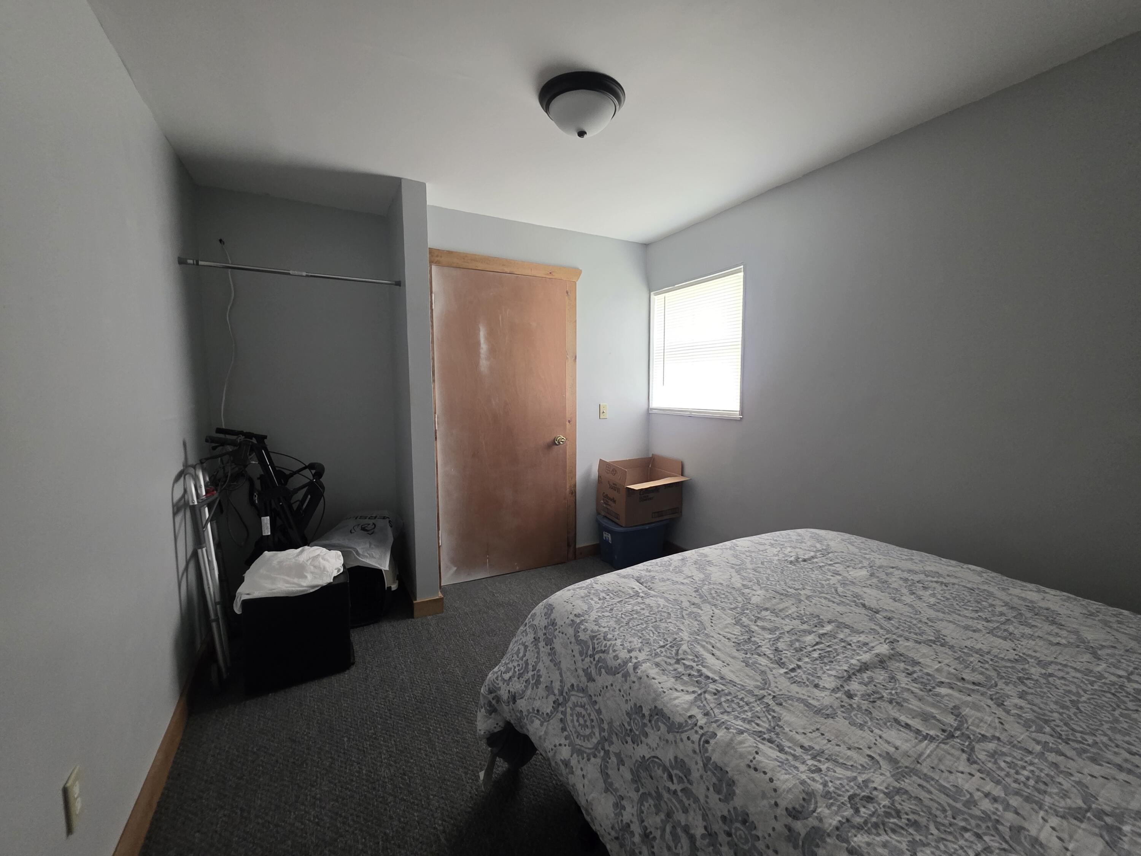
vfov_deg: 89.9
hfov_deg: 106.2
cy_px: 428
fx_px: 429
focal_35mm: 13
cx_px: 570
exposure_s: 1/60
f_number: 1.9
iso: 500
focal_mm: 2.2
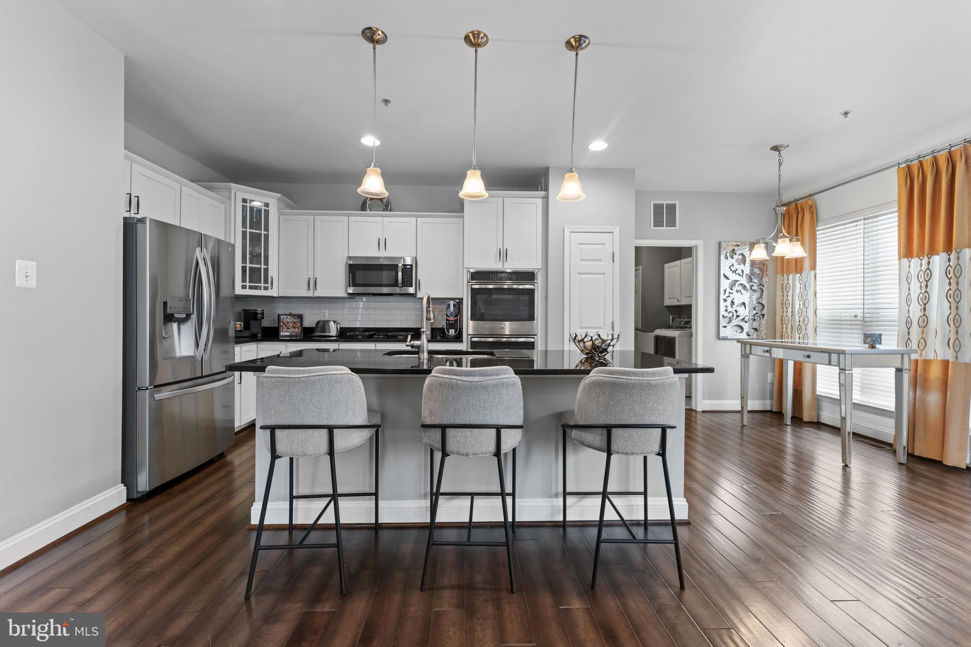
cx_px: 486
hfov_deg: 104.3
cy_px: 324
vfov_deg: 81.2
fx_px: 378
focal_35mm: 14
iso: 100
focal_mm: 14
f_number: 8
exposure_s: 1.3
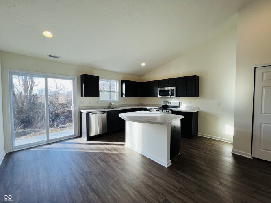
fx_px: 102
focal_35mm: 13
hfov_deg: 106.2
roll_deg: +0.1
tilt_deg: -2.5
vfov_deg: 89.9
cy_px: 102
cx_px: 136
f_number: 1.8
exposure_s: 1/120
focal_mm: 1.57
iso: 50
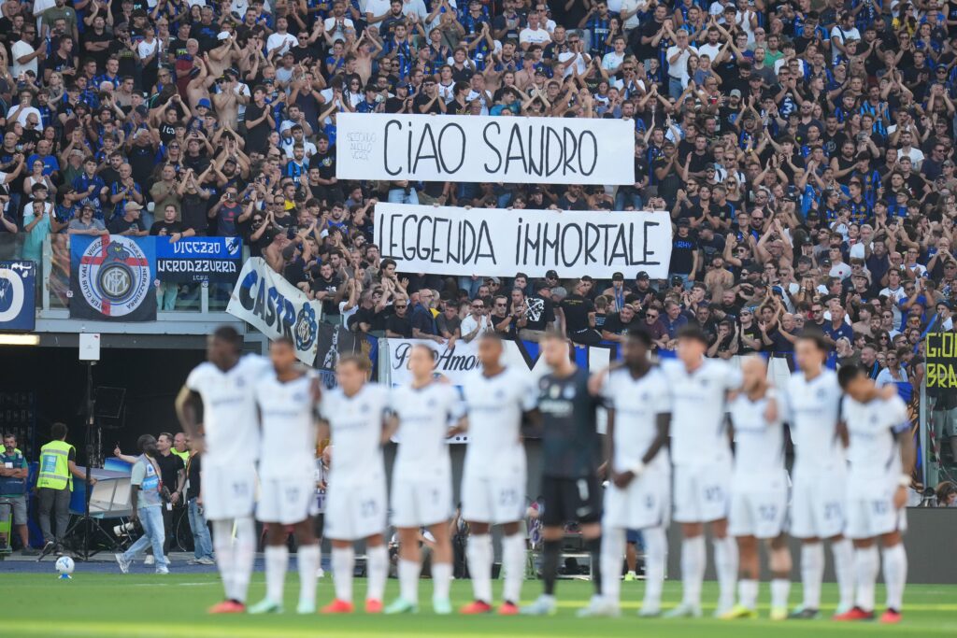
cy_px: 319
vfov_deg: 3.4
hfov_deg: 5.2
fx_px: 10634
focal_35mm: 400
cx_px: 478
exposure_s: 1/3200
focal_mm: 400
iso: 3200
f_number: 3.5
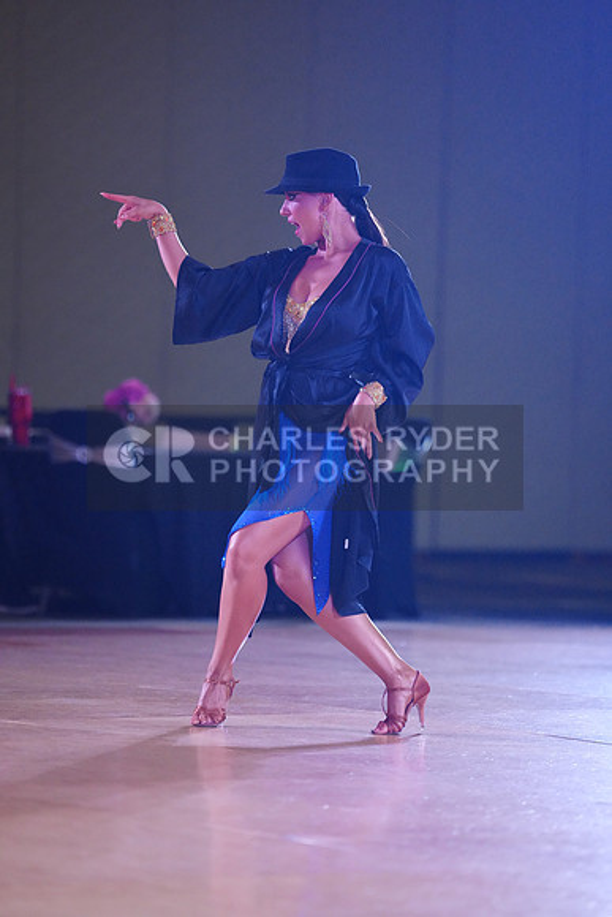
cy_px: 458
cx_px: 306
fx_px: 4459
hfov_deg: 7.9
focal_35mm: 175
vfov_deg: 11.7
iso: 6400
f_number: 2.8
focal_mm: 175
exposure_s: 1/400
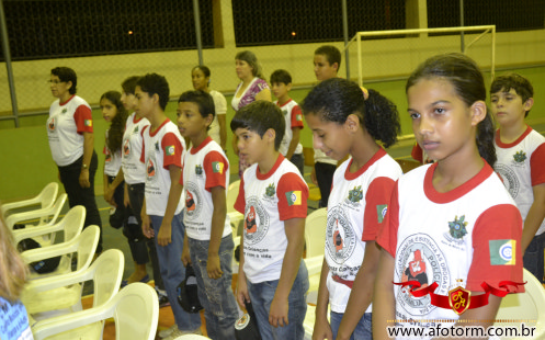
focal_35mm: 40
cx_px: 272
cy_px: 172
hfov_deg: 49.3
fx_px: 594
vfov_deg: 31.9
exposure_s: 1/60
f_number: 3.8
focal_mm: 26
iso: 2000
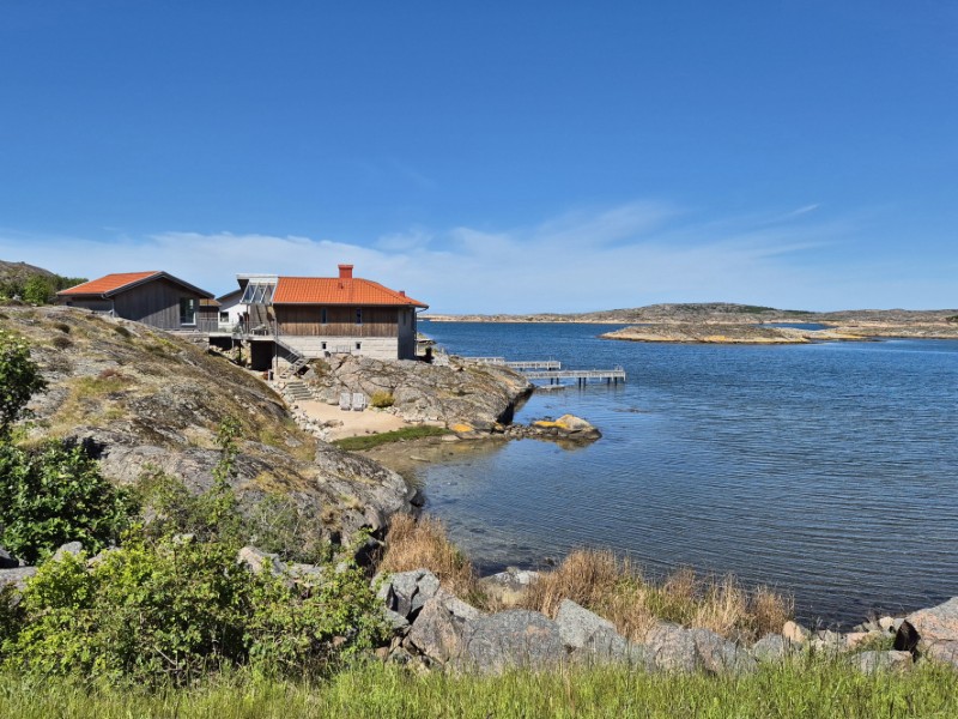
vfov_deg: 58.9
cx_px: 479
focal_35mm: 23
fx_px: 637
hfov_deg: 73.9
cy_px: 360
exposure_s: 1/2500
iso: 25
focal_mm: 5.4
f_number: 1.8
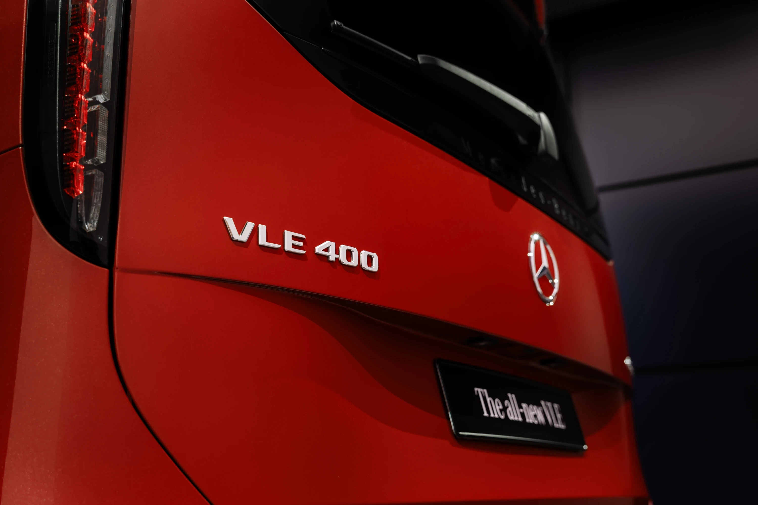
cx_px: 379
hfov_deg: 45.5
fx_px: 905
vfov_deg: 31.1
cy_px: 252
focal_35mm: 43
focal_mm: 43
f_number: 4
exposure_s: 1/5
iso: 100
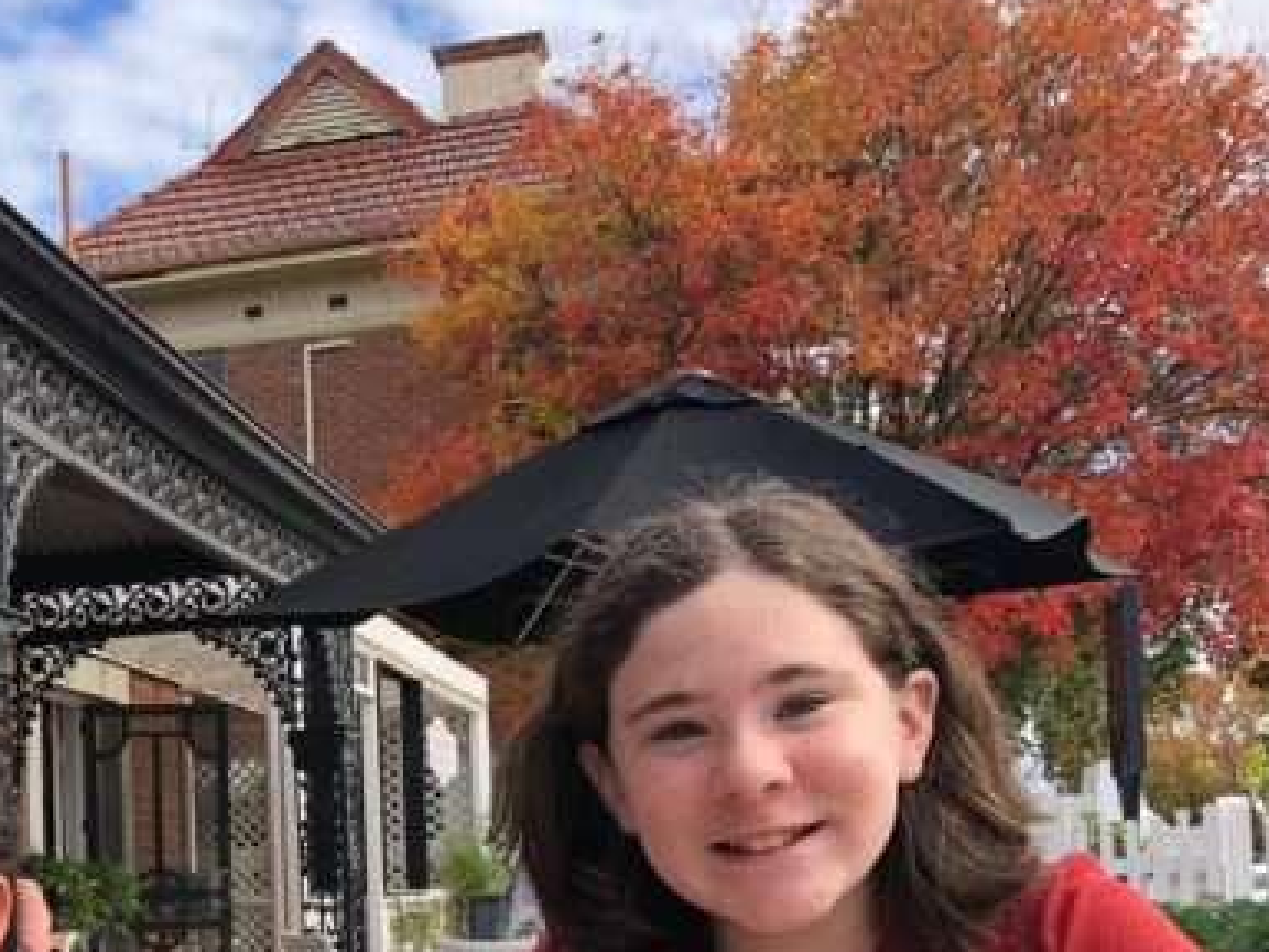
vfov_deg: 25.3
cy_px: 846
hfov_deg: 32.2
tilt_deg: +1.5
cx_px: 69
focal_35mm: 56
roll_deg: +3.2
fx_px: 2053
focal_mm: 4
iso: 20
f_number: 1.8
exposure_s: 1/600
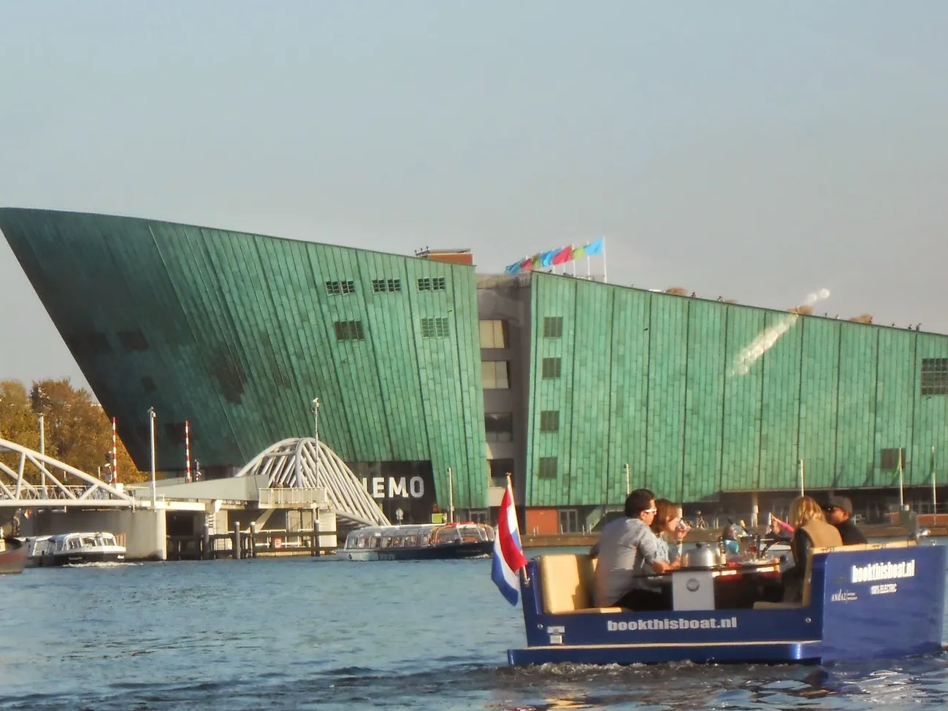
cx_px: 263
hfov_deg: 11.2
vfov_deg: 8.4
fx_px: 4821
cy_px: 348
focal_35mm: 176
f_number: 5.5
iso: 160
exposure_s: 1/500
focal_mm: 21.2
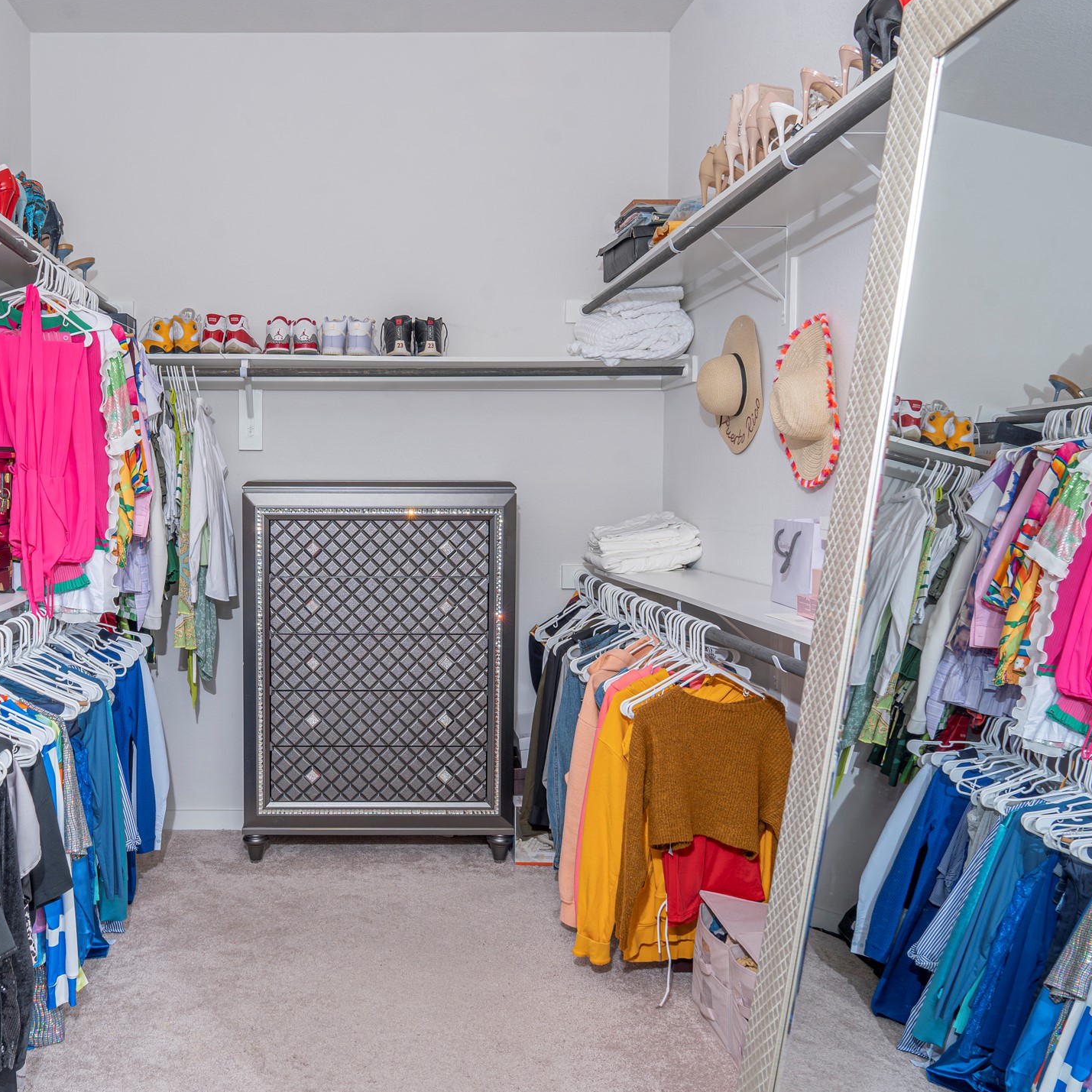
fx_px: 1106
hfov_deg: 51.4
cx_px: 350
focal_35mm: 31
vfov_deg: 52.5
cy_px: 544
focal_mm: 24
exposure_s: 1/60
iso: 200
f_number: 8
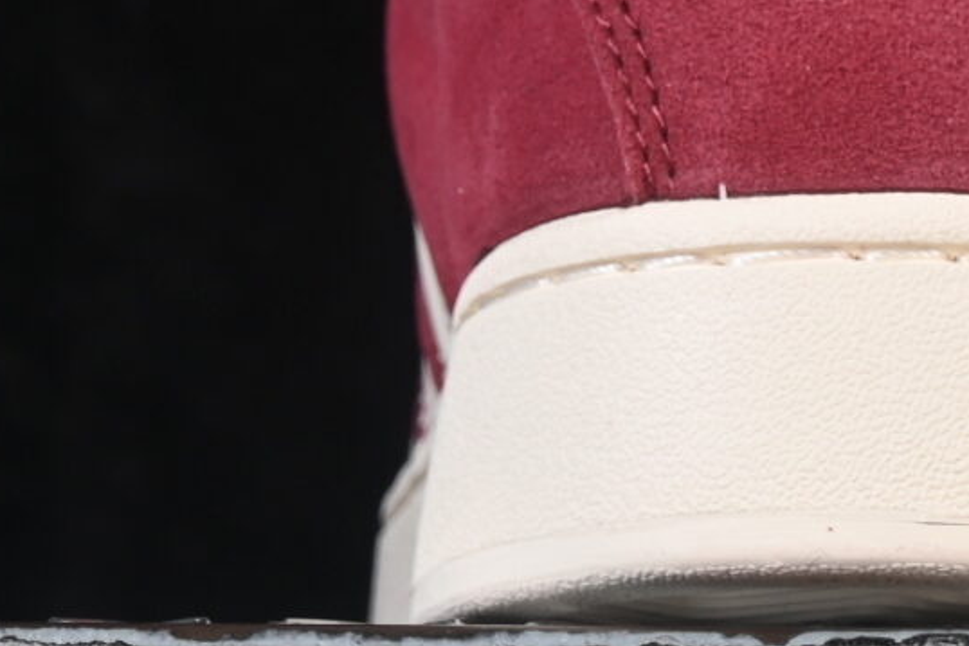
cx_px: 1446
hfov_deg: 5.7
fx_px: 9611
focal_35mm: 357
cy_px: -336
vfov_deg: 3.8
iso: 160
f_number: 8
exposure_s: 1/80
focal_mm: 50
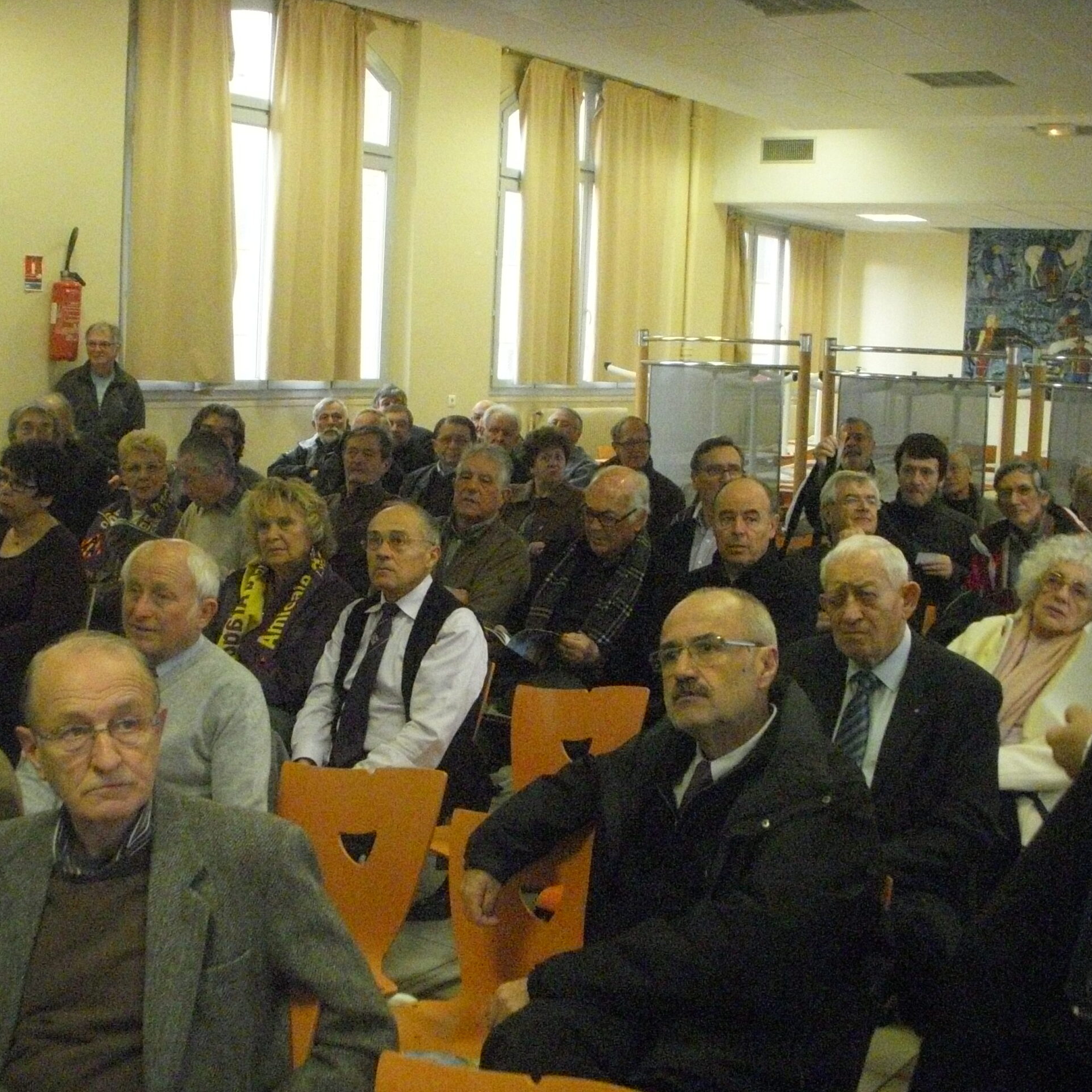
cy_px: 548
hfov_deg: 37.5
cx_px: 455
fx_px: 1606
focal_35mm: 45
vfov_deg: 37.6
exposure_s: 1/125
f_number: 3.3
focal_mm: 6.3
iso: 1600
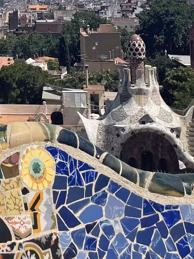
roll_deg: +1.4
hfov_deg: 16.7
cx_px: -37
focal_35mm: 85
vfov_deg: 21.0
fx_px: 635
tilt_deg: +3.3
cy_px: -72
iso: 32
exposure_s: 1/4651
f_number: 1.6
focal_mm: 4.2
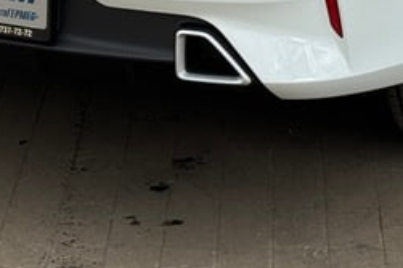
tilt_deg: -10.0
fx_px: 2002
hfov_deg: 11.5
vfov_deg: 7.4
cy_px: -246
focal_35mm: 179
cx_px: 202
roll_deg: -1.3
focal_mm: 6.76
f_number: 1.78
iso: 64
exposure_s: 1/2045
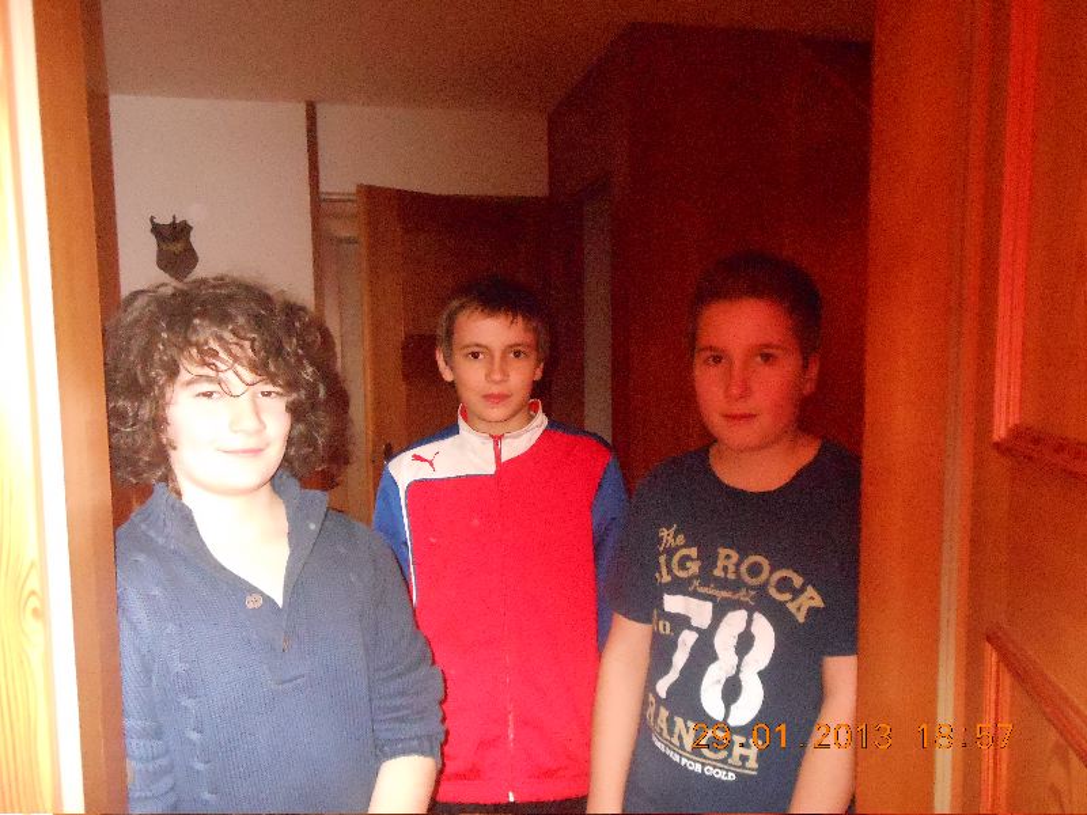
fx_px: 911
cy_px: 408
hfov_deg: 61.7
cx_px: 544
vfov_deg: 48.2
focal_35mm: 29
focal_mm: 5.2
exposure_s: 1/25
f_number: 3.3
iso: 1600
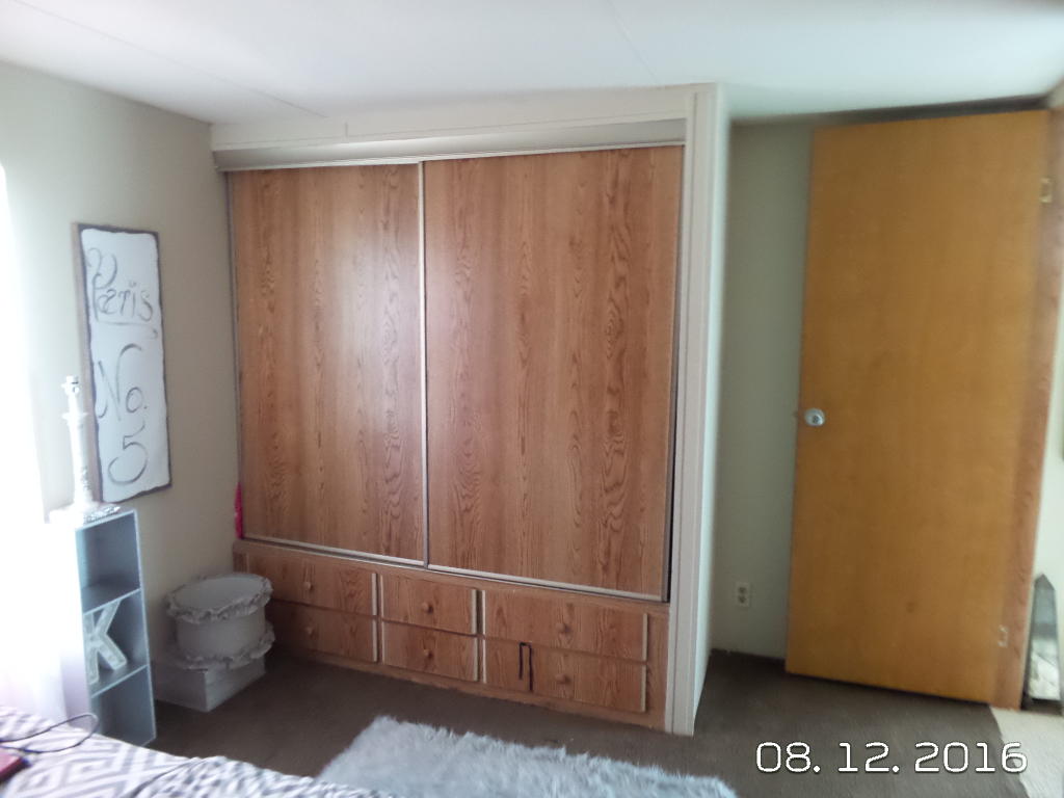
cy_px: 399
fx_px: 707
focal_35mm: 23
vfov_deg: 58.9
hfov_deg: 73.9
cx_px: 532
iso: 800
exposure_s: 1/20
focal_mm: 4.1
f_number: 2.8
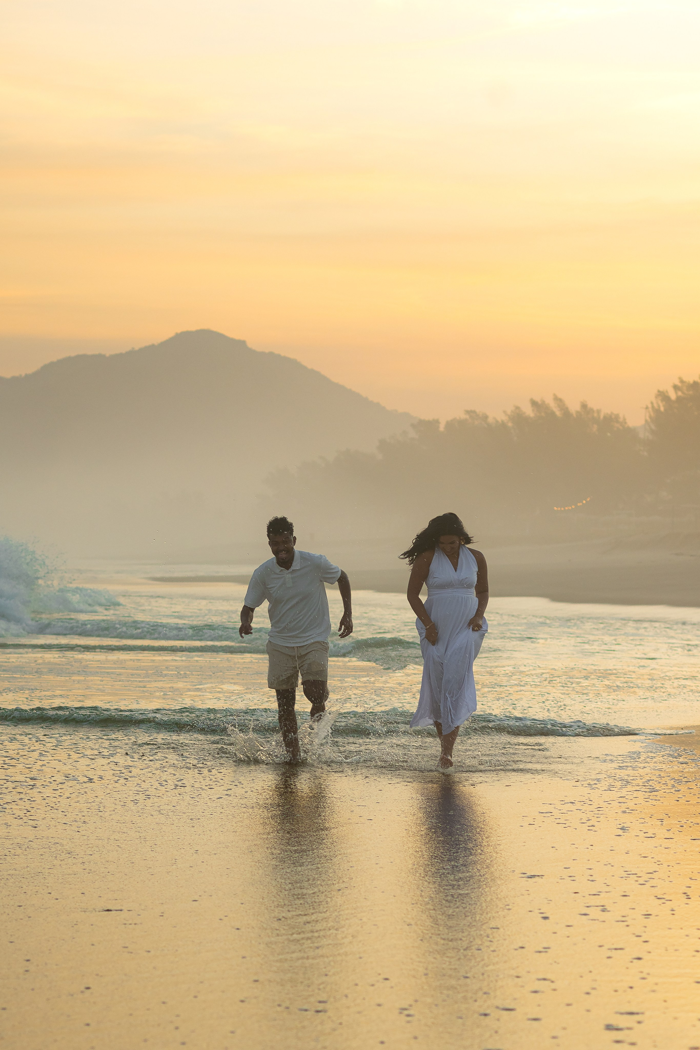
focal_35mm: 128
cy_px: 525
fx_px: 3718
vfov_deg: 16.1
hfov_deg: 10.8
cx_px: 350
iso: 250
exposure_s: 1/250
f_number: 4.5
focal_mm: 85
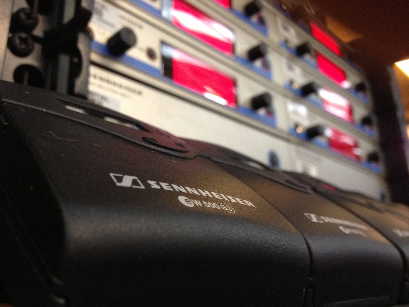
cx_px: 204
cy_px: 154
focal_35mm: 35
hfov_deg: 52.6
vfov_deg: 40.7
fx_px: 414
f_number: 2.4
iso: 200
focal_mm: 4.28
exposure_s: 1/20
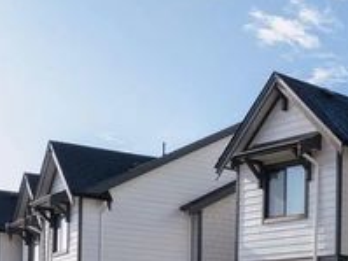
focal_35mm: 77
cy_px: 346
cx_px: 528
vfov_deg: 17.8
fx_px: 774
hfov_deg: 21.2
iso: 100
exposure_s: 1/240
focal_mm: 12.29
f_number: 6.3
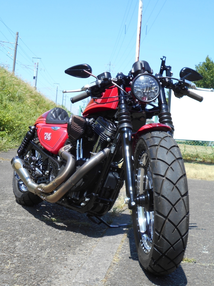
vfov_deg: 42.9
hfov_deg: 32.9
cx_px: 107
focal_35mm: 44
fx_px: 363
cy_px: 143
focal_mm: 7.7
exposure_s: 1/400
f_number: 4.2
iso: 80
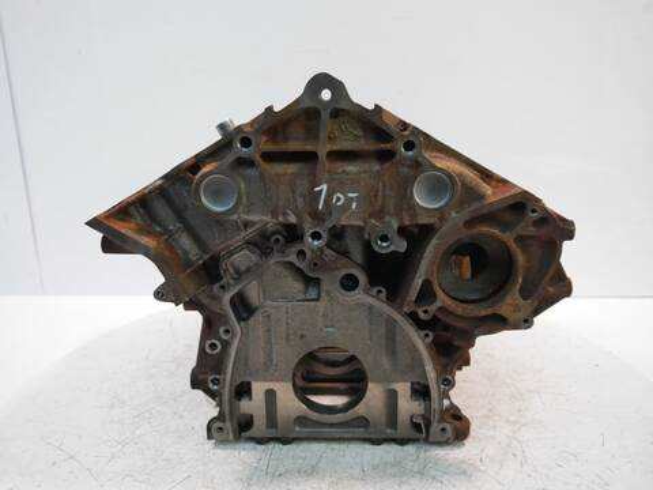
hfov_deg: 60.0
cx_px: 326
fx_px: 566
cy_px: 245
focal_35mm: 30
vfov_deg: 46.8
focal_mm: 15
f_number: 3.5
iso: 1250
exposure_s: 1/125
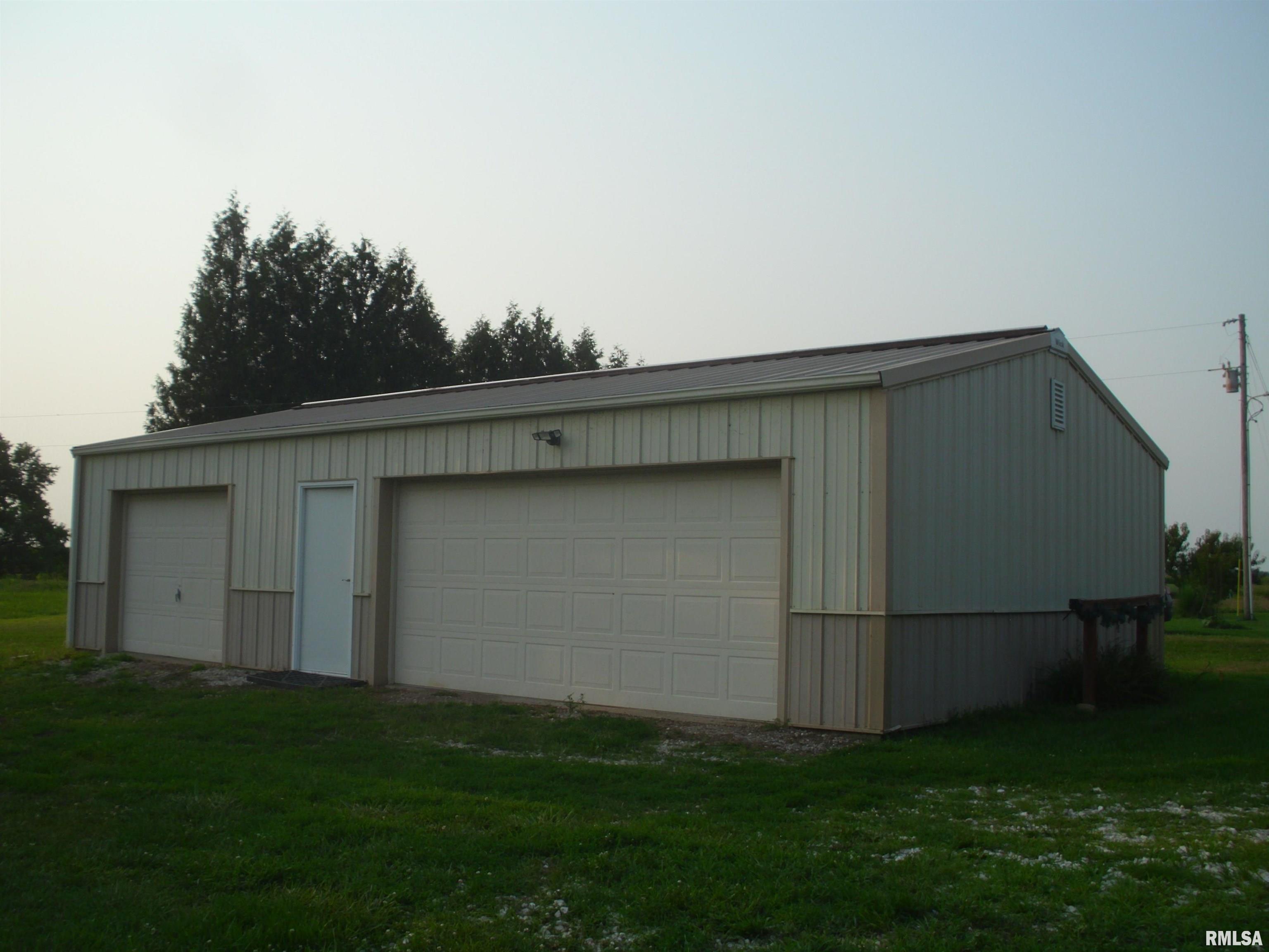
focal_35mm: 38
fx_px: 1393
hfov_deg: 49.0
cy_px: 476
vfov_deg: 37.7
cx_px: 634
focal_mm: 6.3
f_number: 7.3
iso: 50
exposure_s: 1/152
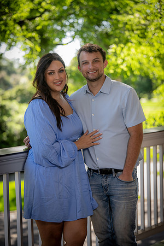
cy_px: 123
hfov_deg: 16.3
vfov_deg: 24.2
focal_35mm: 84
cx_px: 82
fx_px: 574
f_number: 2.8
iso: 100
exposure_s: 1/160
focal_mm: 84
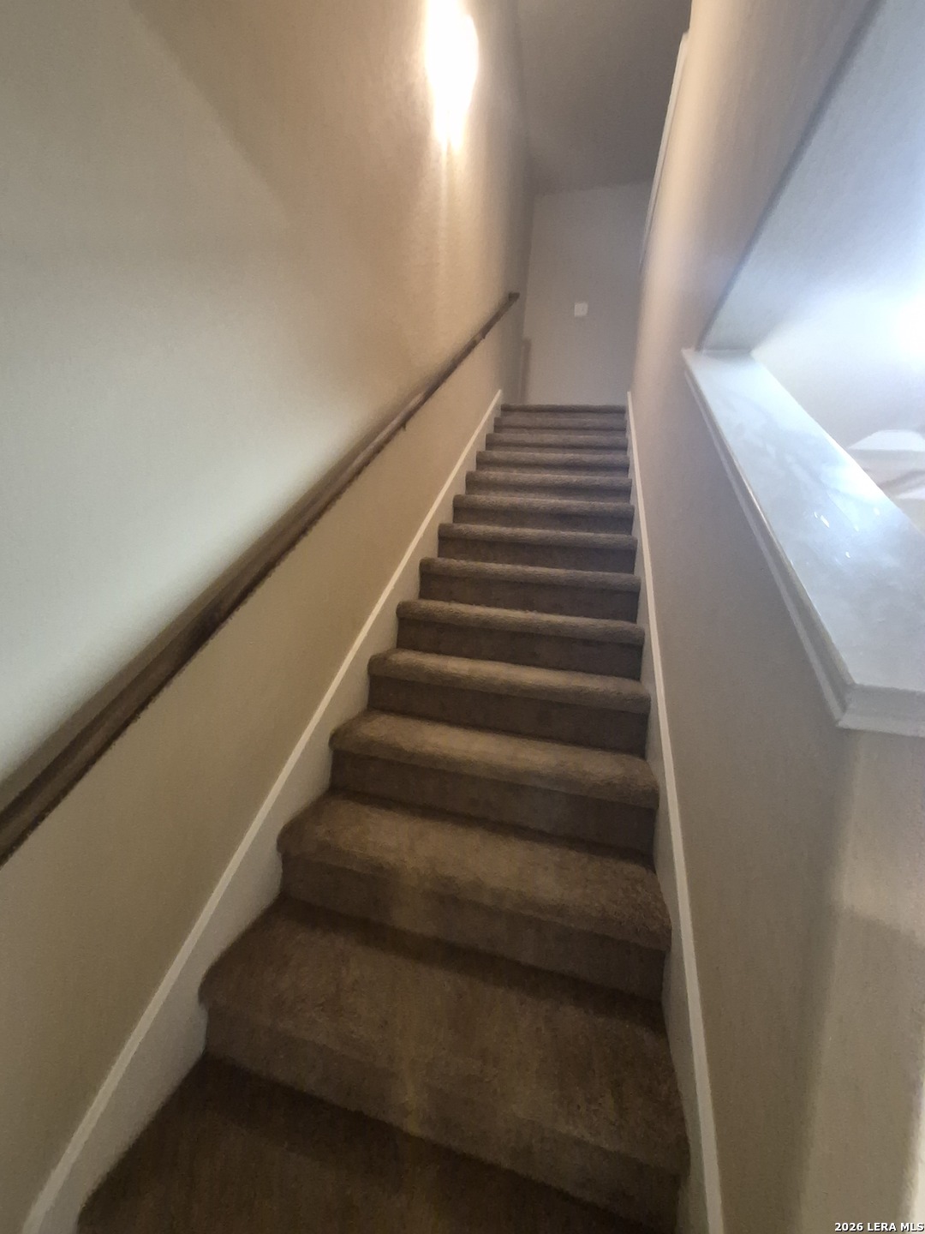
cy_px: 617
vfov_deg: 106.2
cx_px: 462
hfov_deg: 89.9
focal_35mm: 13
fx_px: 463
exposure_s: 1/60
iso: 1000
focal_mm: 1.74
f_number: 2.2
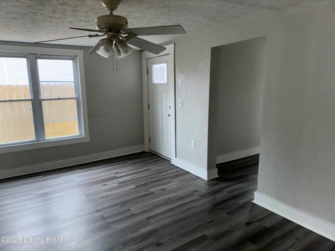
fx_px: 232
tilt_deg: -8.0
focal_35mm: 24
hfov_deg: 71.6
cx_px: 168
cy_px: 126
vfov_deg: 56.8
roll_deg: +0.7
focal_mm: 6.76
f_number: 1.78
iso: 50
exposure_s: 1/59
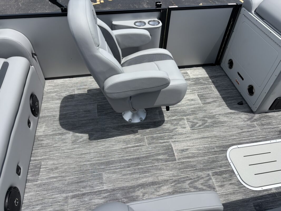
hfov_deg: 67.3
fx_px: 211
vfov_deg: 53.1
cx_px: 140
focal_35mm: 26
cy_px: 106
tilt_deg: -46.9
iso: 50
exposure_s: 1/3788
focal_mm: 5.96
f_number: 1.6
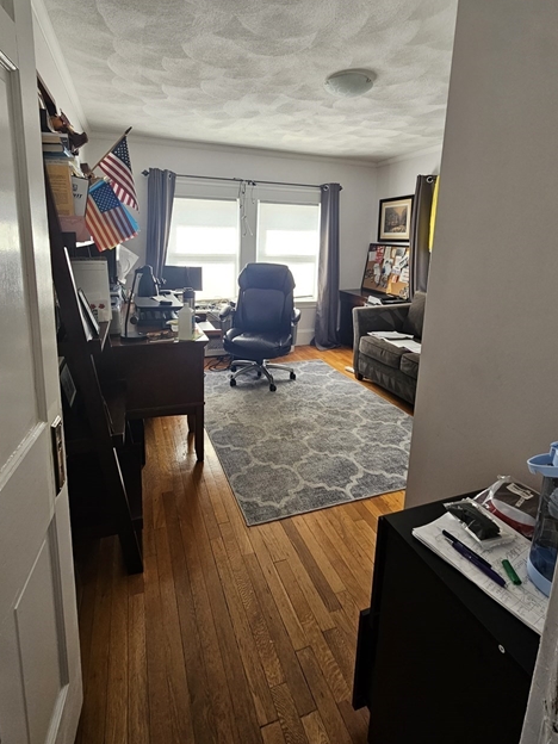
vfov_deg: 93.5
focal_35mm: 16
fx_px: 344
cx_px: 264
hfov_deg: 78.0
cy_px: 306
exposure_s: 1/77
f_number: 2.2
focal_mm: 2.2
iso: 100
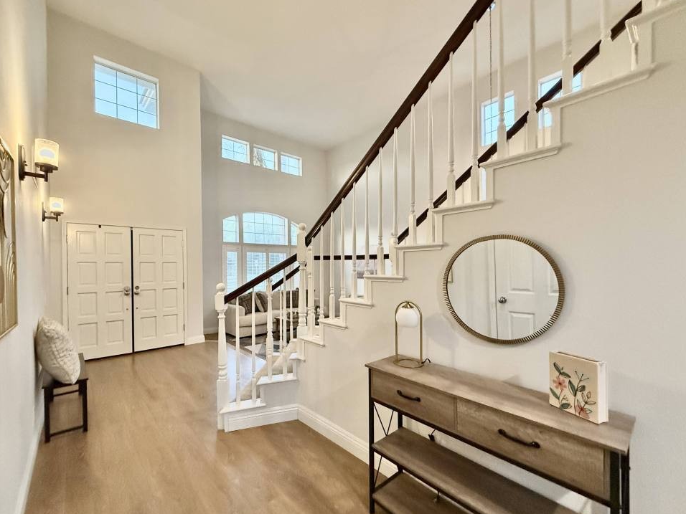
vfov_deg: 81.7
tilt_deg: -0.2
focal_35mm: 15
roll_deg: +1.0
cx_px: 331
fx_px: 297
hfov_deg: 98.1
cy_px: 270
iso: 640
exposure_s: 1/120
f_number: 2.2
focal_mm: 2.22
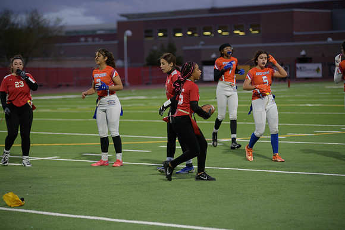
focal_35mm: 122
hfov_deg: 16.8
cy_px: 115
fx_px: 1169
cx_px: 172
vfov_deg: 11.2
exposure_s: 1/200
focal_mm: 122
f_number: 2.8
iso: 400
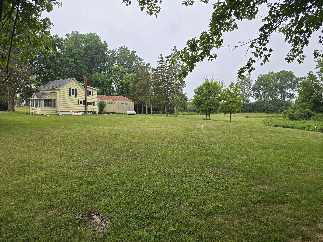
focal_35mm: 23
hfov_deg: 73.9
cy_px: 121
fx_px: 215
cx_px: 162
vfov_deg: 58.9
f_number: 1.7
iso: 12
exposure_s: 1/286
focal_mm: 6.3
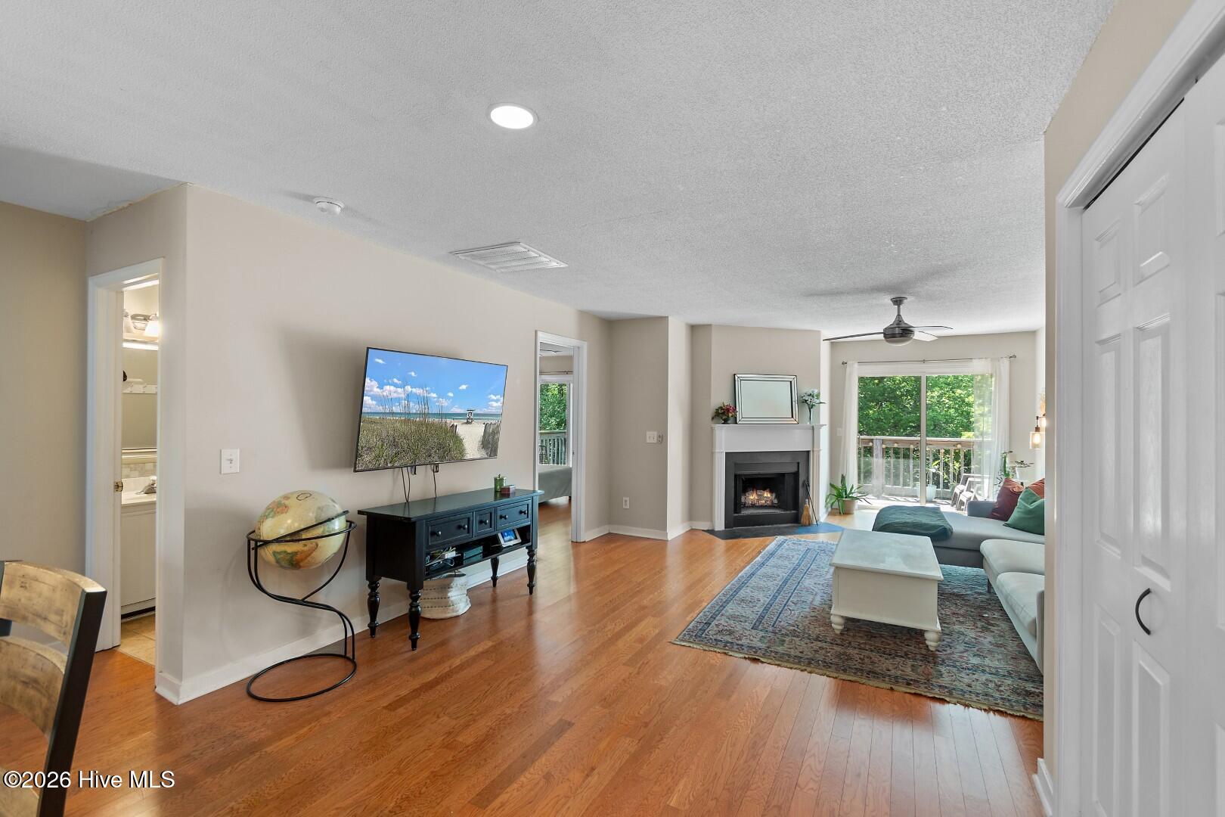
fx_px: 510
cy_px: 408
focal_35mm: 15
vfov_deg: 77.3
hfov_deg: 100.4
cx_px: 612
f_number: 4.5
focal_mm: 10
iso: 100
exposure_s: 1/2
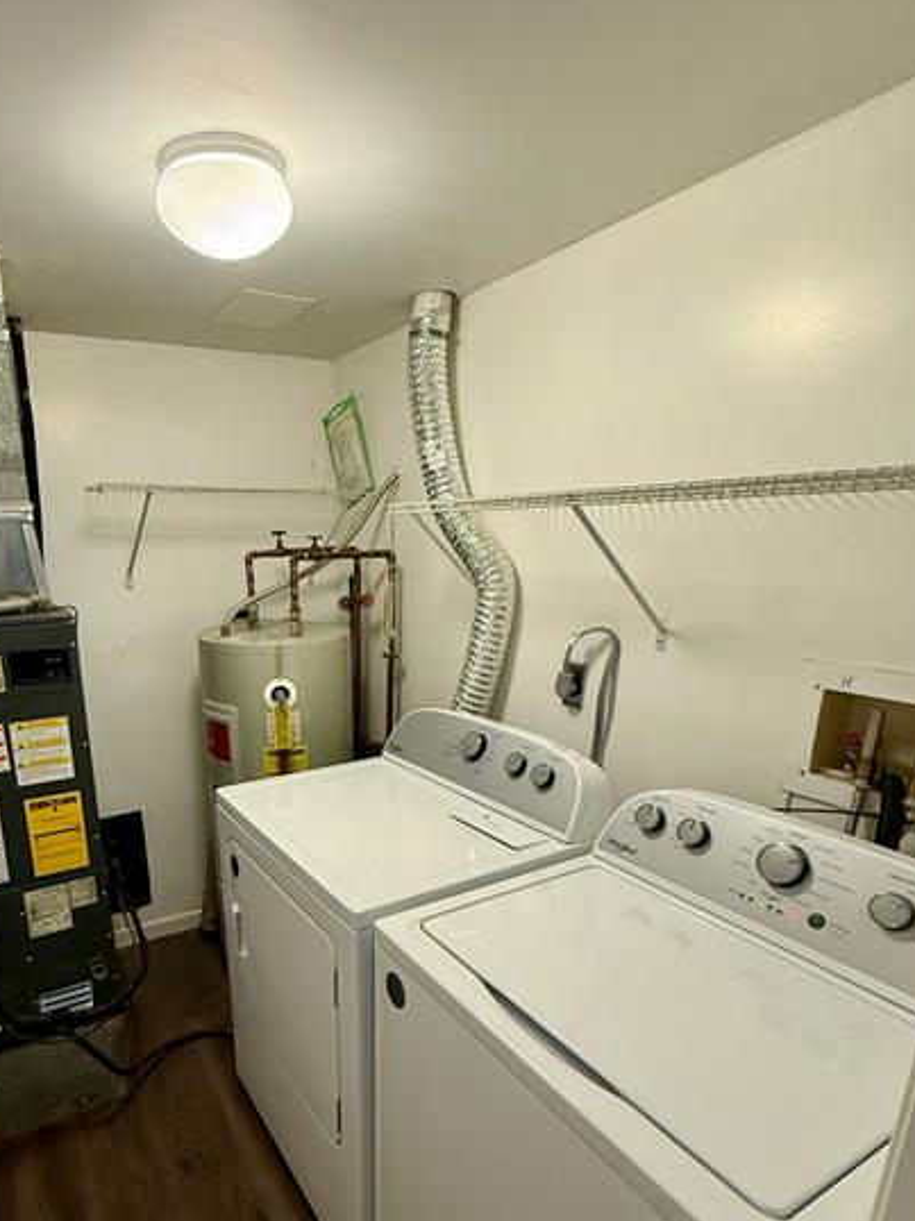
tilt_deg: -15.8
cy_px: 749
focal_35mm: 20
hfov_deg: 64.7
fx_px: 705
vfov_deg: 80.5
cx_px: 329
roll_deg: +0.6
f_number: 2.2
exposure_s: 1/120
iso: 320
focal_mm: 2.22
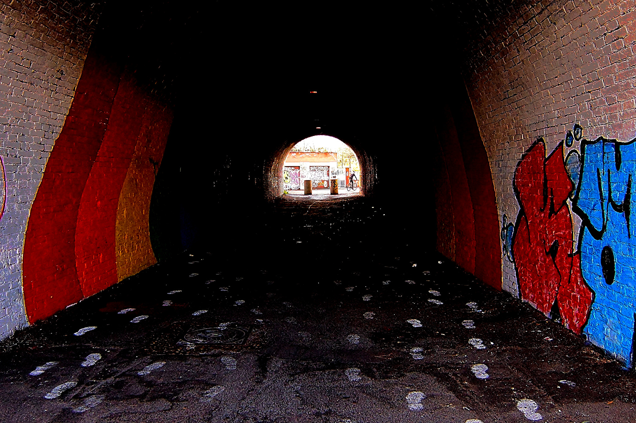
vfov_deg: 39.9
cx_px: 318
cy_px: 212
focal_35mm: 33
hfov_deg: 57.3
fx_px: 583
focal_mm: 11
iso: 400
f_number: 2.8
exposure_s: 1/160
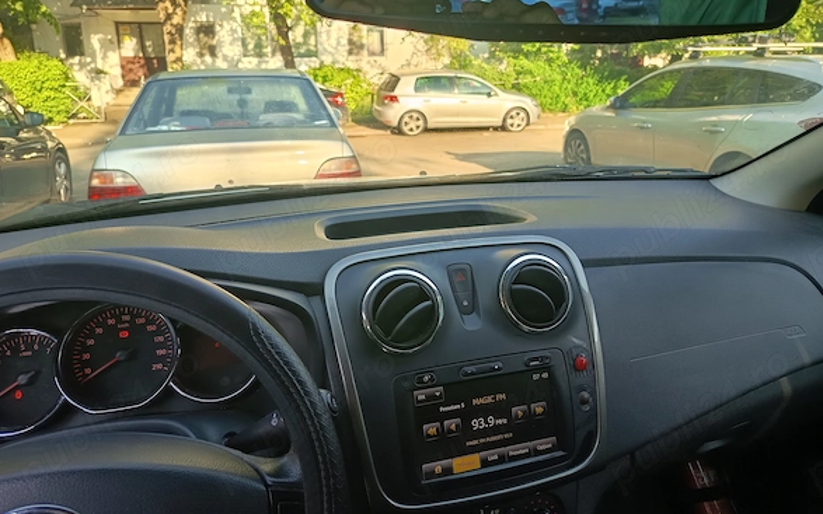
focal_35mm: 26
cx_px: 404
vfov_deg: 47.5
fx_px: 583
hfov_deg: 70.4
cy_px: 220
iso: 108
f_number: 1.7
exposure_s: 1/100
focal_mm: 5.24
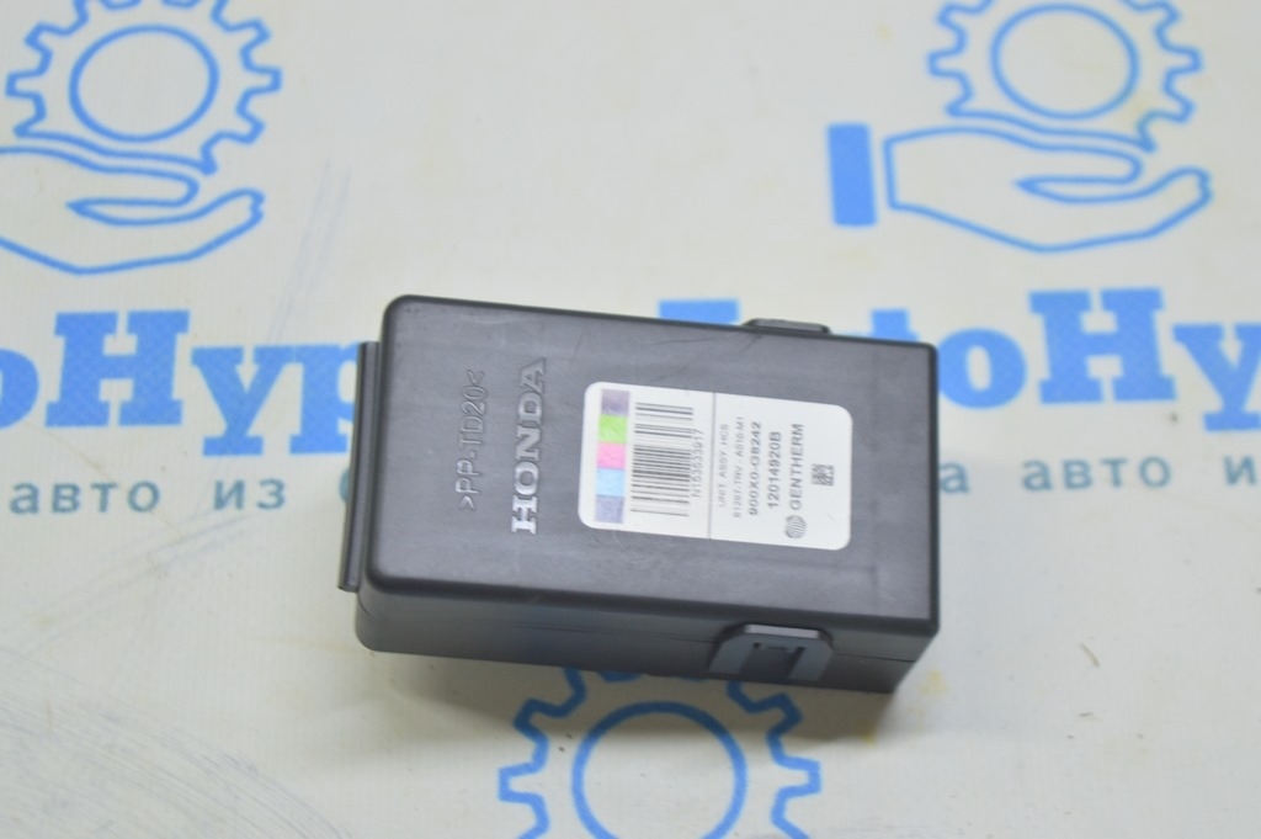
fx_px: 2887
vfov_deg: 16.5
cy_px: 420
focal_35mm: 82
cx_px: 630
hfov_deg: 24.6
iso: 400
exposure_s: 1/20
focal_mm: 55
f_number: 5.6
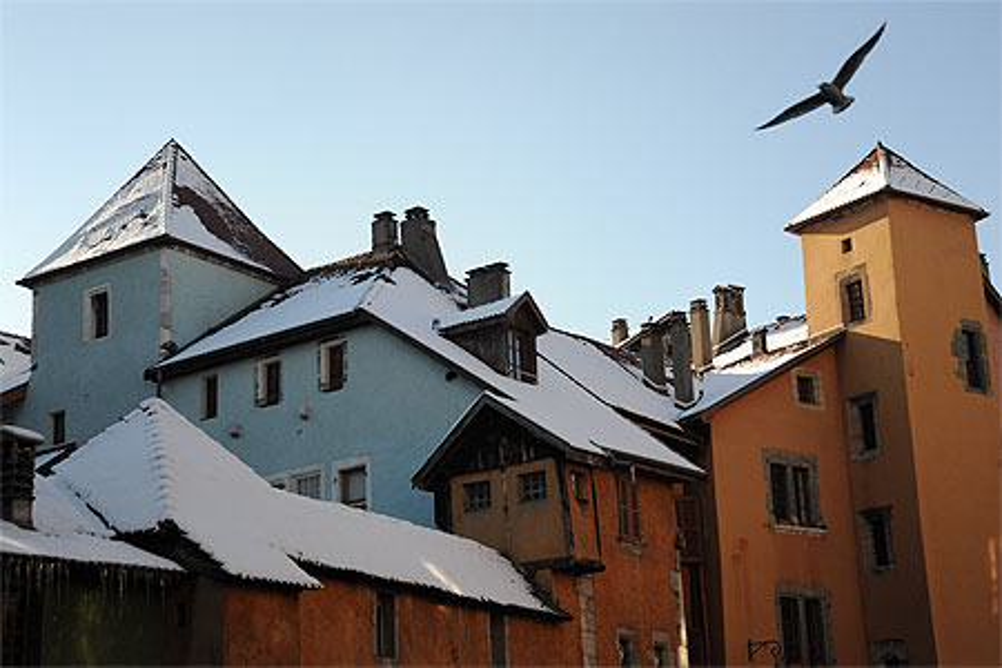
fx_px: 1809
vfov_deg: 20.9
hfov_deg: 31.0
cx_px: 501
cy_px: 334
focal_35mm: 65
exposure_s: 1/2500
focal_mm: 65
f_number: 5
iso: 800
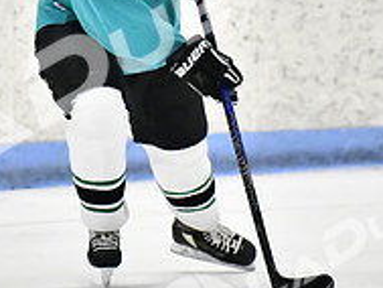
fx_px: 9311
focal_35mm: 841
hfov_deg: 2.4
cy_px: 23
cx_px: 148
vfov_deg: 1.8
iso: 8000
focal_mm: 190
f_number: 2.8
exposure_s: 1/1600
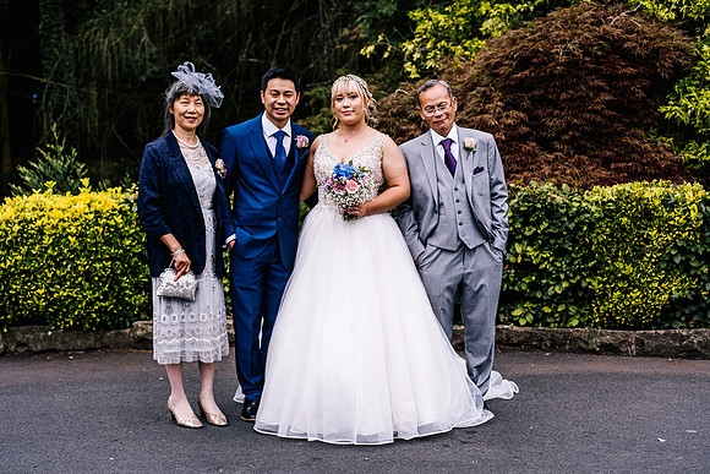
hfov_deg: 39.6
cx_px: 355
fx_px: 986
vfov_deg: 27.0
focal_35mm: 50
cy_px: 237
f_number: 4
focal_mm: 50
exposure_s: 1/500
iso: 160
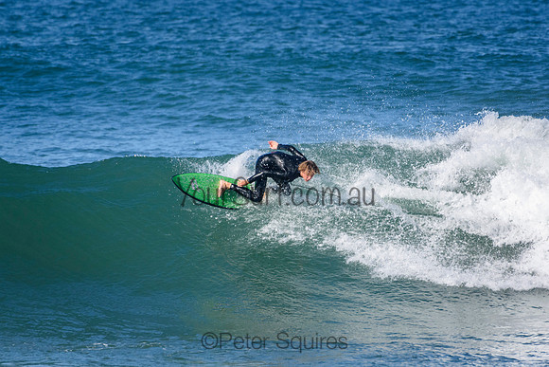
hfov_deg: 2.7
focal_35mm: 750
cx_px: 274
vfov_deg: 1.8
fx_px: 11441
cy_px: 184
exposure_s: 1/4000
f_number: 5.6
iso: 720
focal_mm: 500
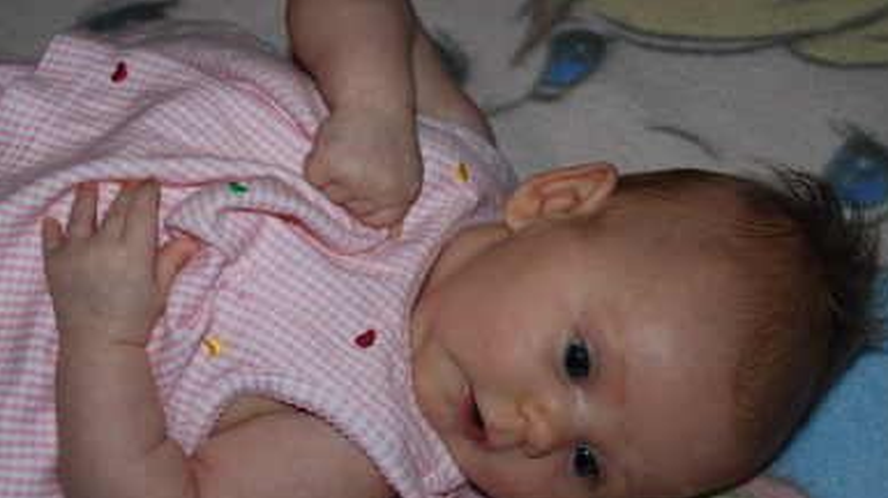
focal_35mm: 95
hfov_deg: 22.5
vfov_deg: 12.7
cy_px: 334
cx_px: 445
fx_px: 2235
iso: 200
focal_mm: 48
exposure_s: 1/60
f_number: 4.8
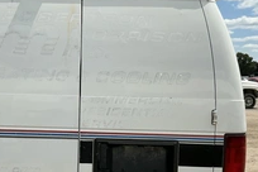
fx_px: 408
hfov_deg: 34.5
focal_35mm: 57
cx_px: 72
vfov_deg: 23.6
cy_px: 120
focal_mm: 3
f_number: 1.8
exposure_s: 1/3125
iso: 25
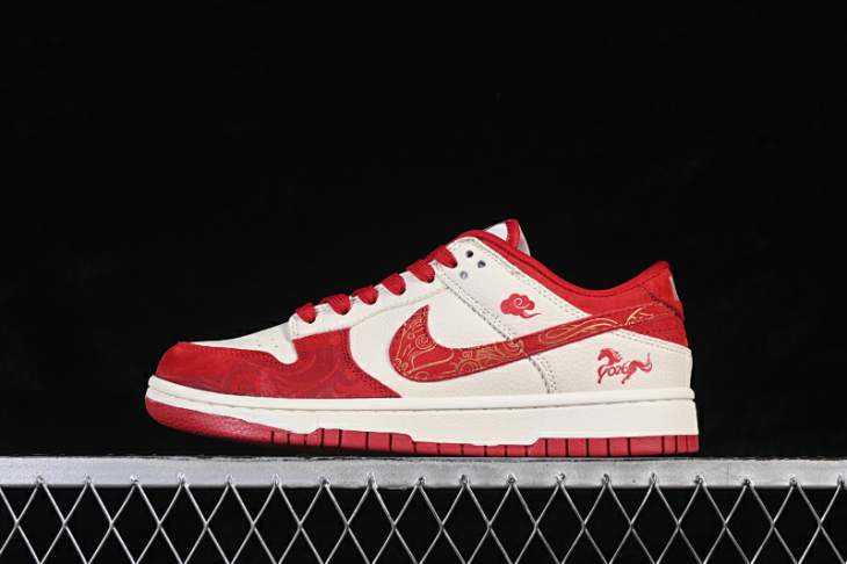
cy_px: 282
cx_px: 424
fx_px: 1764
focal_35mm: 75
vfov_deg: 18.2
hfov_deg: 27.0
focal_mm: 50
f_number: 8
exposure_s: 1/80
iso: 160
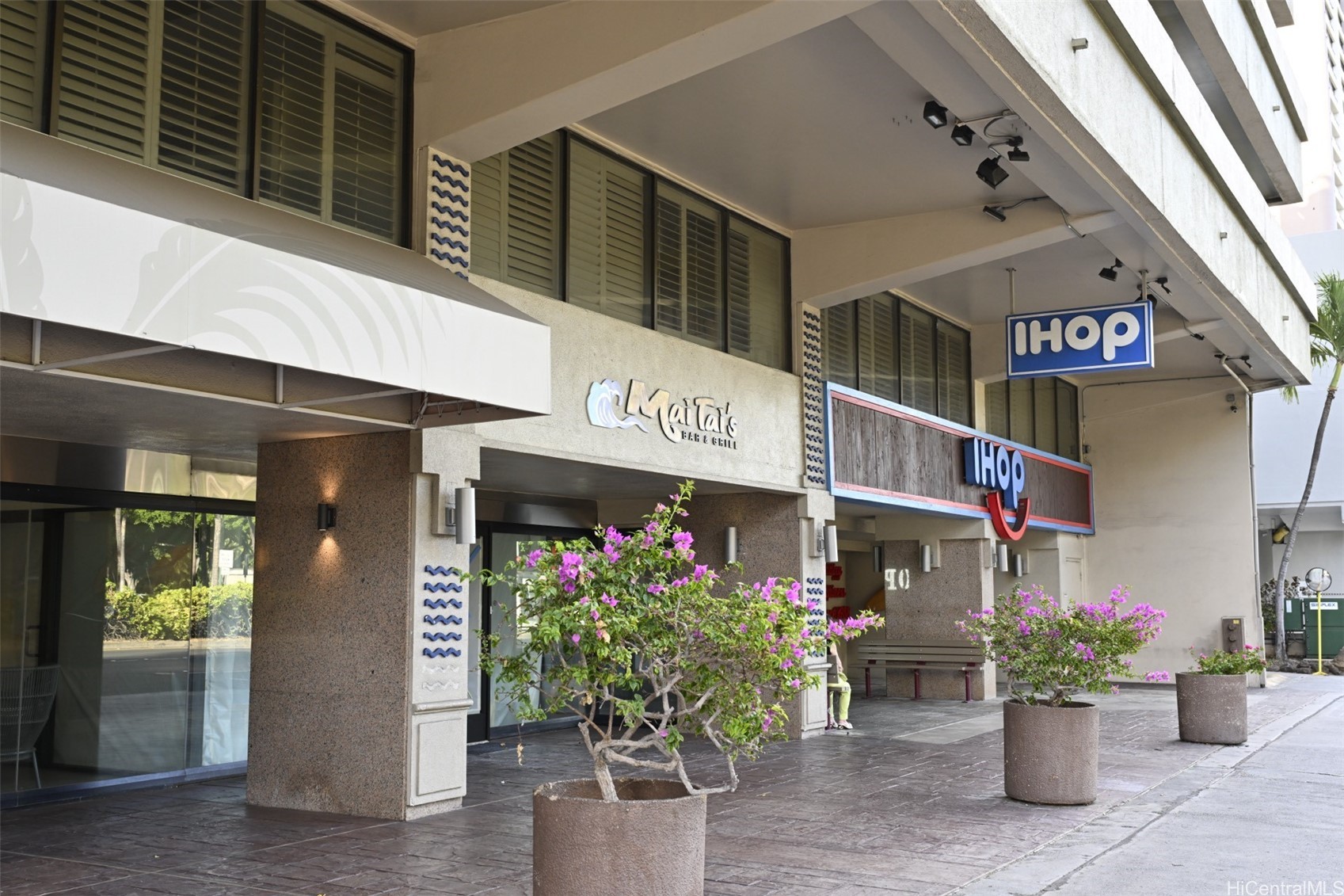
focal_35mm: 36
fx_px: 1344
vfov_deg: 36.9
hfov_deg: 53.1
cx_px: 672
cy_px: 448
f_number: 8
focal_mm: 36
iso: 500
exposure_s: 1/80
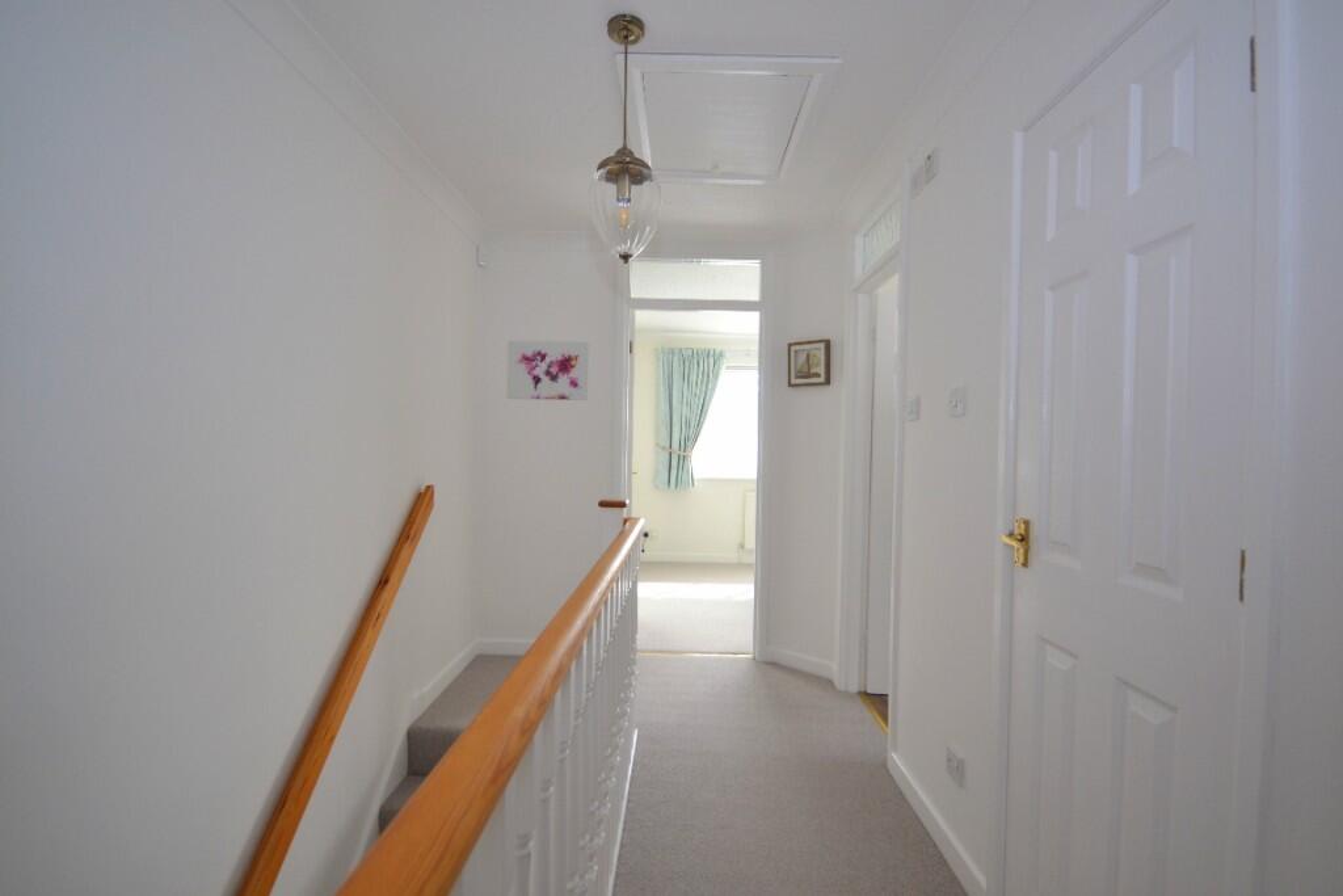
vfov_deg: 77.3
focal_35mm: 15
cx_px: 672
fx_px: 560
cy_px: 448
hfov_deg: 100.4
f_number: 4.5
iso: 400
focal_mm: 10
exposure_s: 1/80
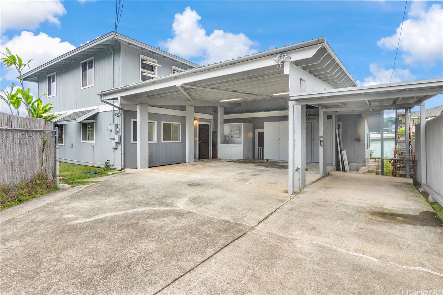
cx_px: 222
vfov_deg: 67.3
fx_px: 221
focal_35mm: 18
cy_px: 148
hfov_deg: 90.0
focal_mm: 12
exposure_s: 1/13
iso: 320
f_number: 8
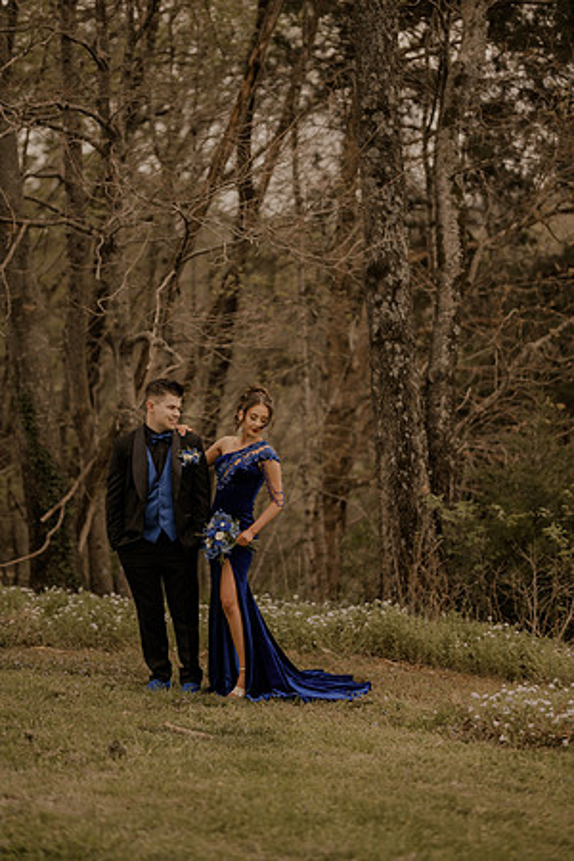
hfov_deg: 16.1
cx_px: 287
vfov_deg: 23.9
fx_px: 2033
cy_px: 430
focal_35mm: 85
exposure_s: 1/3200
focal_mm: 85
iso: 160
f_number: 1.4
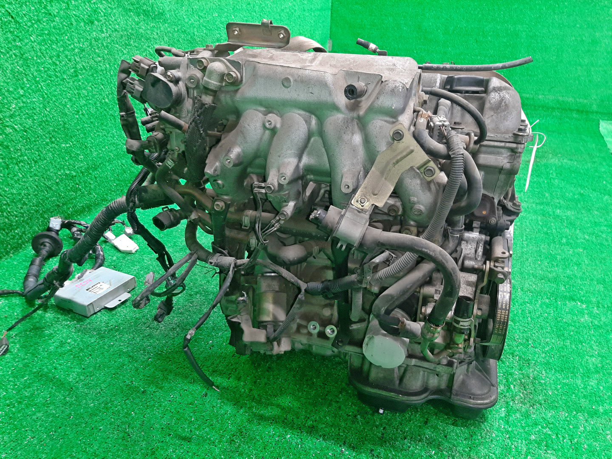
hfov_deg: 67.3
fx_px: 460
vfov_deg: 53.1
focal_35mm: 26
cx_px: 306
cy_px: 230
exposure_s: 1/33
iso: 171
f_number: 1.7
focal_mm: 3.93
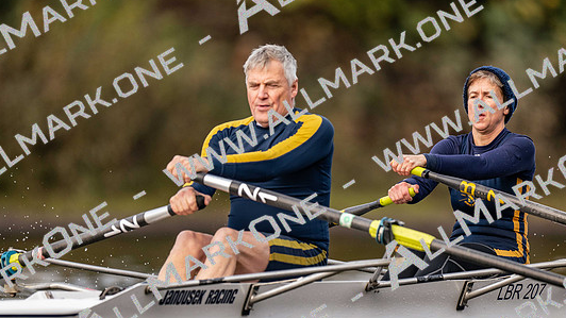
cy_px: 190
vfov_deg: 1.8
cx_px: 295
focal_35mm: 686
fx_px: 10293
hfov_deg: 3.1
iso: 1400
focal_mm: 600
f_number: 4
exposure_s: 1/2500
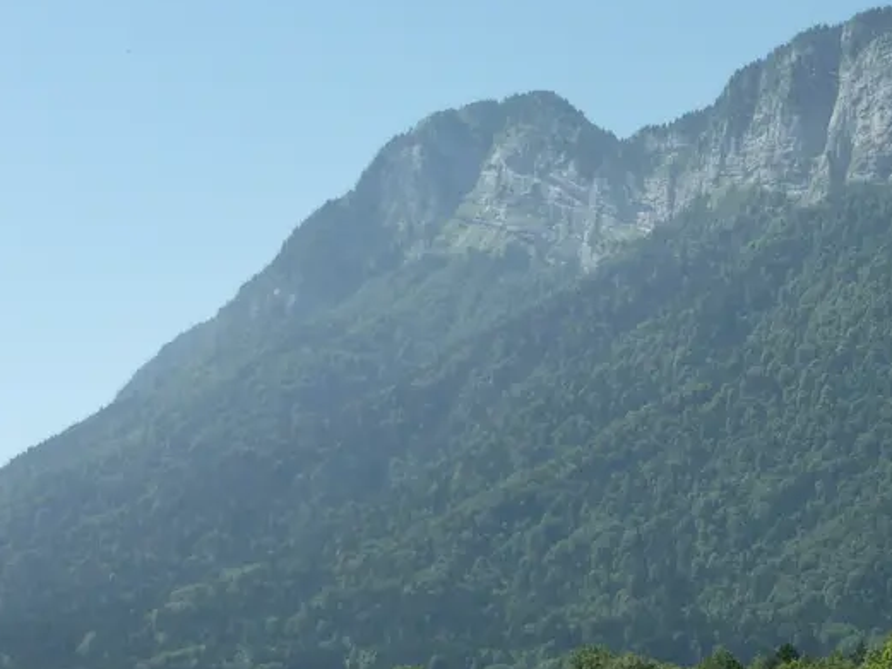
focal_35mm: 108
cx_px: 705
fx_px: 2784
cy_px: 301
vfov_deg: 13.7
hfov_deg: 18.1
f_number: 9
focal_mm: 7.2
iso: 100
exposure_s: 1/125
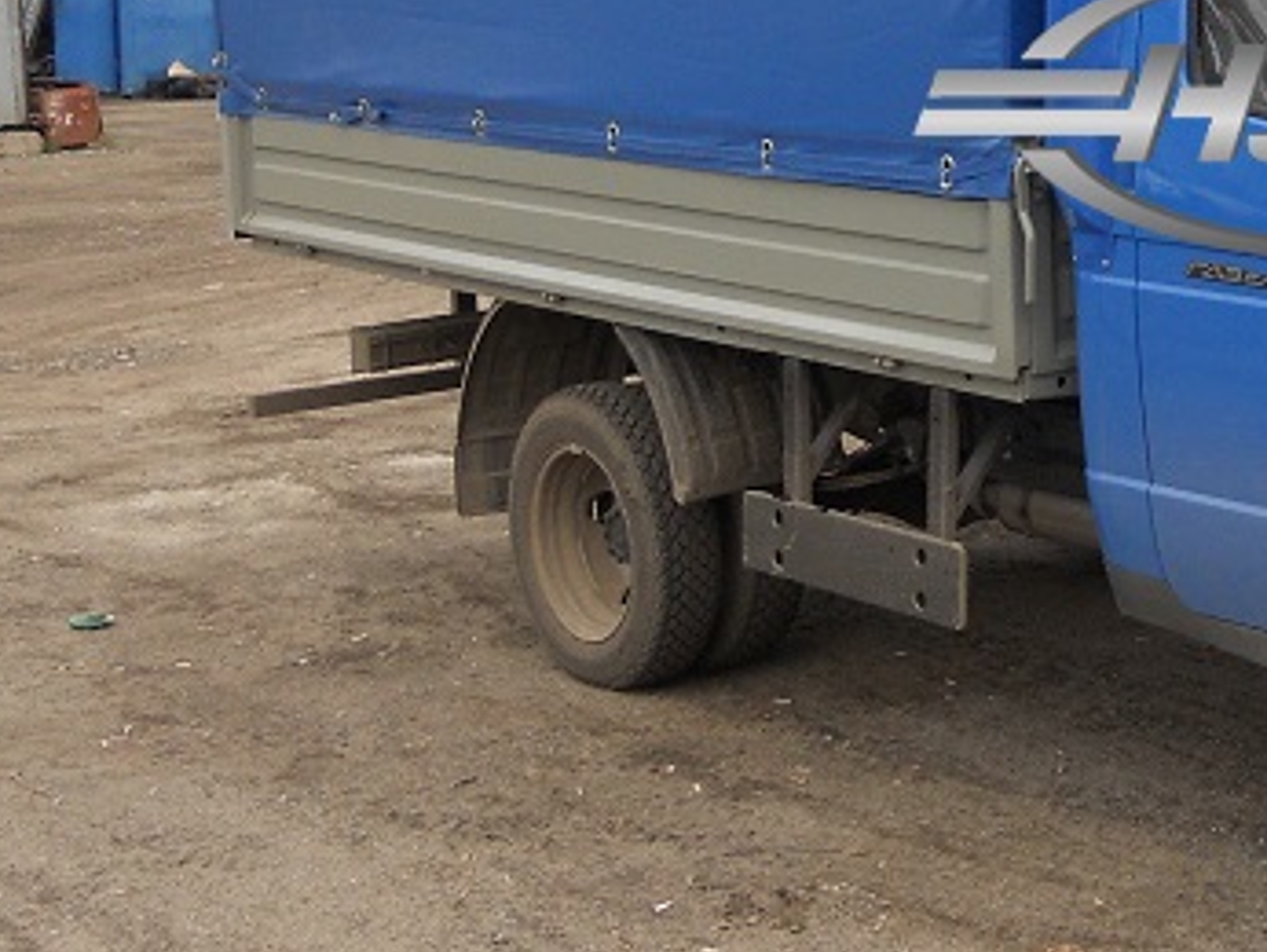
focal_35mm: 78
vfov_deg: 18.6
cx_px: 1311
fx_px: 2857
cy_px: 106
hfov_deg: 23.8
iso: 80
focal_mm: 4.9
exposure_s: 1/320
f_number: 3.2
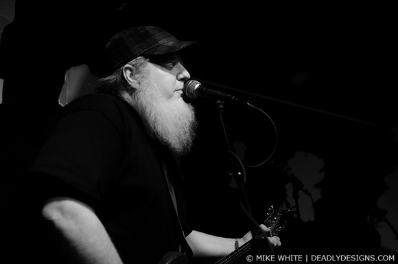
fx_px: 496
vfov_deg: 29.7
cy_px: 132
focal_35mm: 45
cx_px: 199
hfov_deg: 43.7
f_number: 2.8
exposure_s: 1/50
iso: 1600
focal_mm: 30
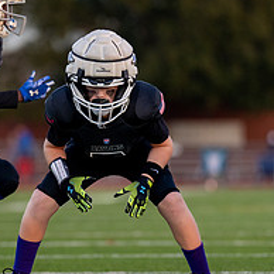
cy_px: 147
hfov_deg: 3.2
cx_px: 96
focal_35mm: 545
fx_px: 4881
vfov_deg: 3.2
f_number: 2.8
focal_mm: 200
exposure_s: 1/1250
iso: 500
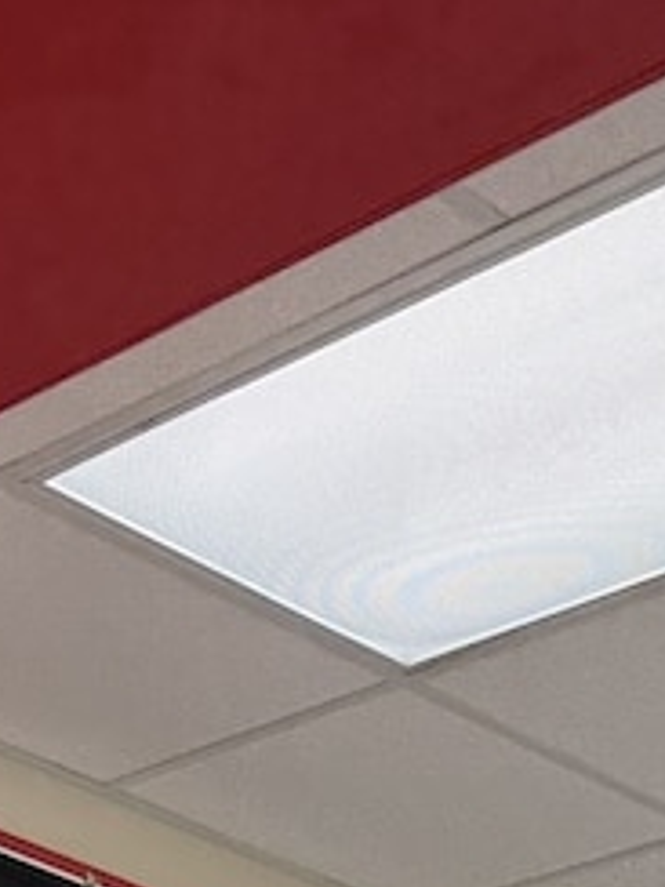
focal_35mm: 105
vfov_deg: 16.0
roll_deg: +2.3
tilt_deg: +5.2
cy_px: 1580
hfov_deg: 14.1
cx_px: 236
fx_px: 2690
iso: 200
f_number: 1.78
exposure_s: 1/188
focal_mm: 6.76
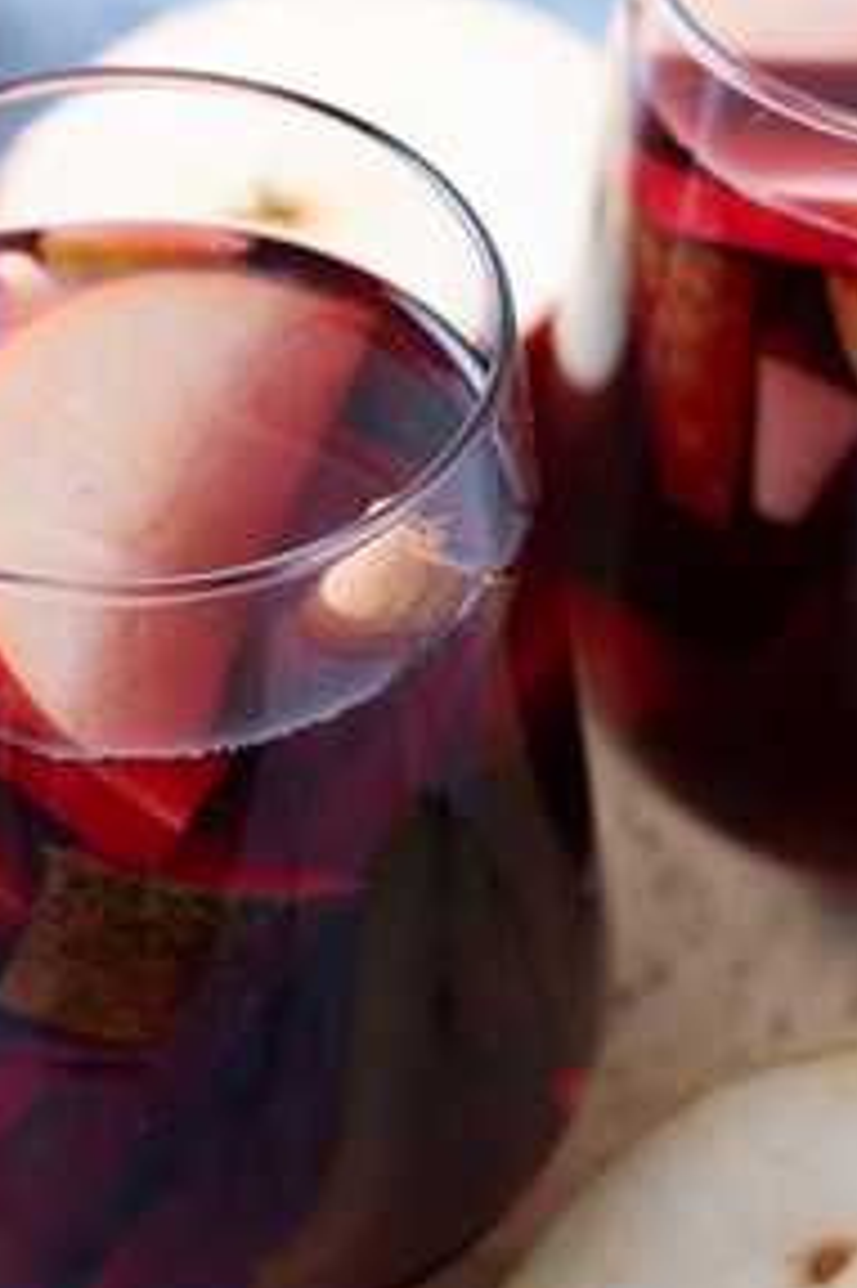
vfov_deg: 10.9
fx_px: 6721
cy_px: 601
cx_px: 301
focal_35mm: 188
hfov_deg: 7.3
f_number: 4
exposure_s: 1/200
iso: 100
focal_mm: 60
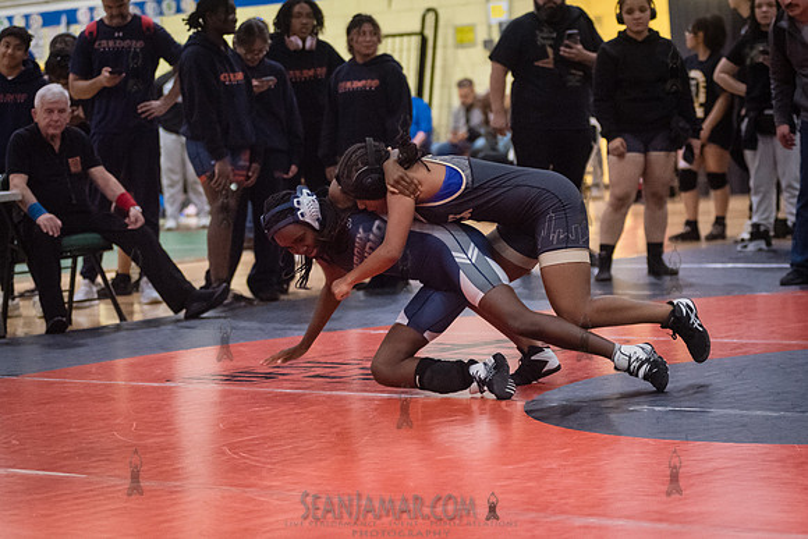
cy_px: 270
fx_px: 2607
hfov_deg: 17.6
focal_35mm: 116
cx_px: 404
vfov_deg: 11.8
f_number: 2.8
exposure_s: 1/500
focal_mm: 86
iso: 8000
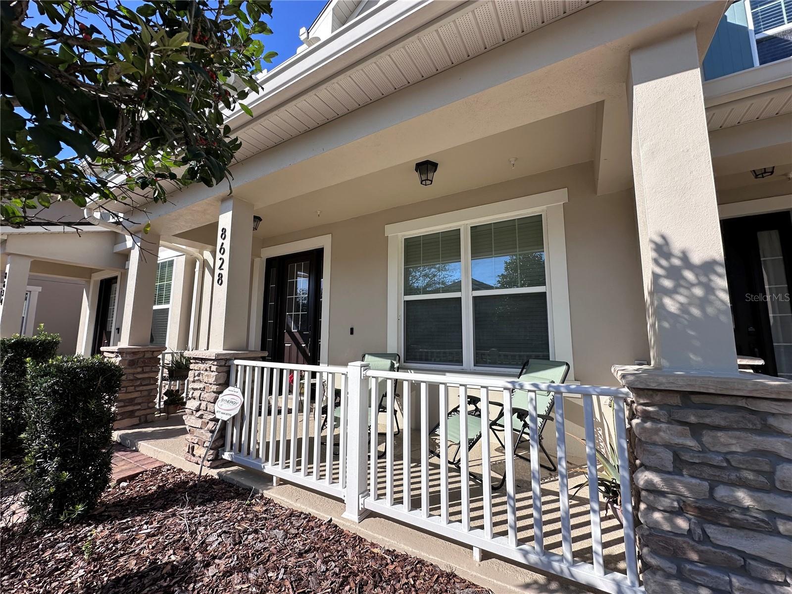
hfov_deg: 102.1
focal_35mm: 14
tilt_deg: +7.9
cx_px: 396
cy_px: 297
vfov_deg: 85.7
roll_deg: +0.5
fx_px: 320
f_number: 2.2
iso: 40
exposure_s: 1/1490
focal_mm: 2.22
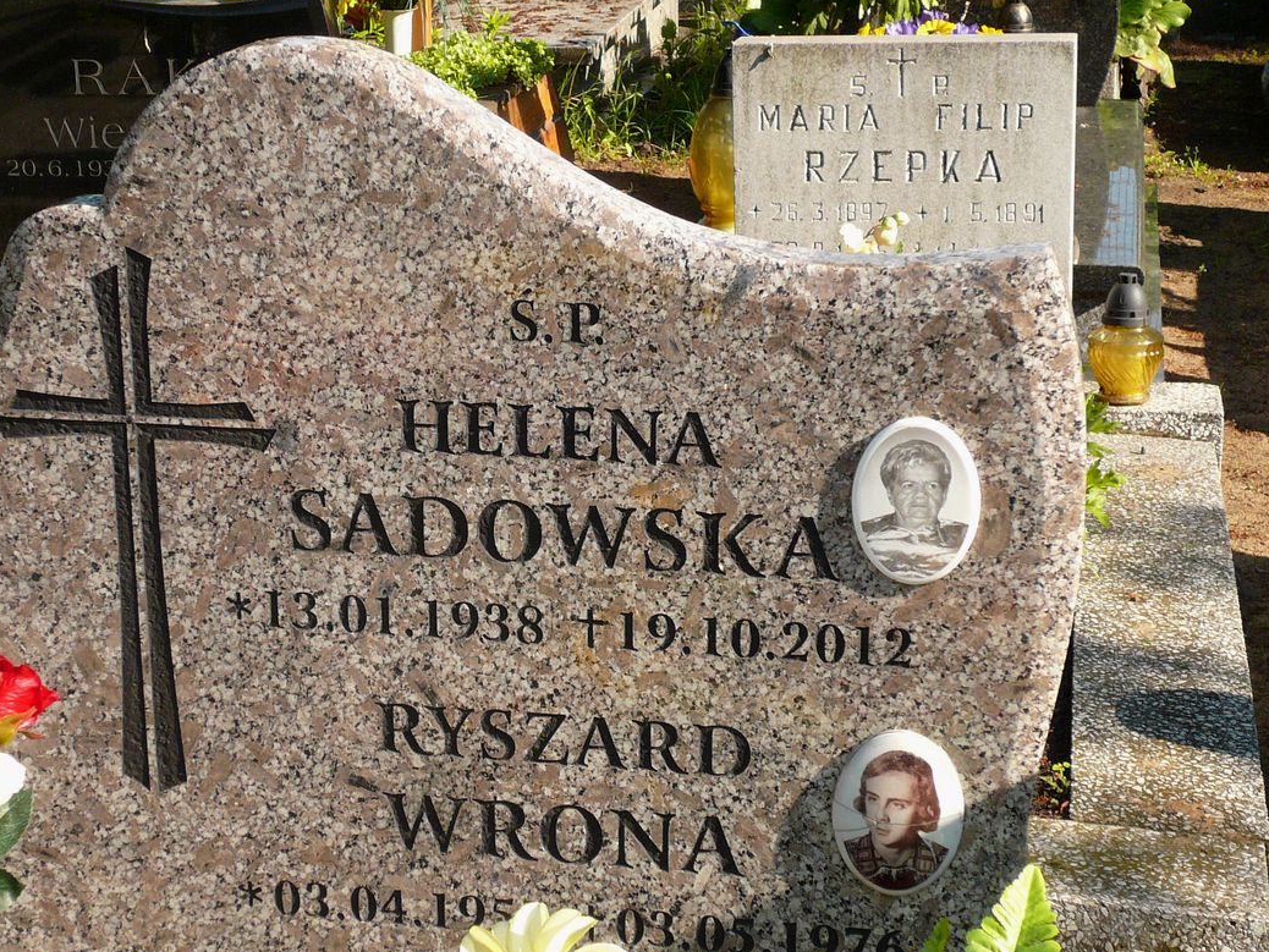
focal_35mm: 78
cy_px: 581
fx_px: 2860
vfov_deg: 18.9
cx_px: 554
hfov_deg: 25.0
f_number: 3.8
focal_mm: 8.8
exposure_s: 1/400
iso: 100
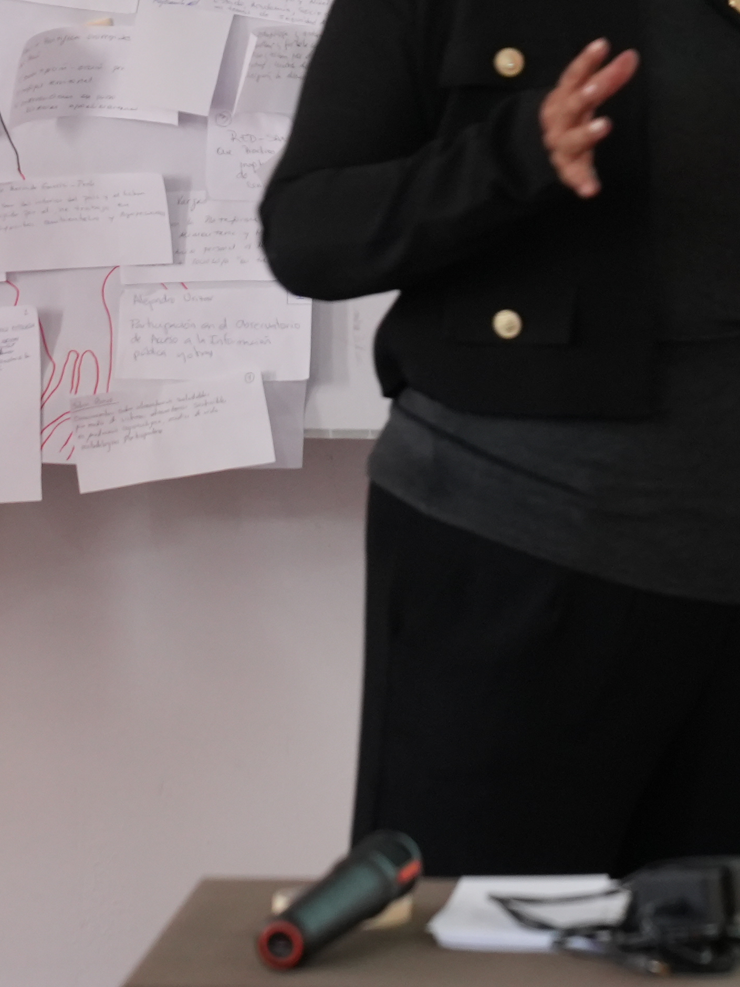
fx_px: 7155
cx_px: 602
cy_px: -147
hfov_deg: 5.9
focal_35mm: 251
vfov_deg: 7.8
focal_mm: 70
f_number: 5.6
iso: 1600
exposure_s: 1/40
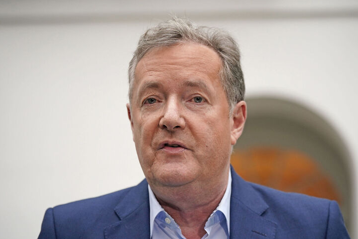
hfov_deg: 18.9
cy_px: 125
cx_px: 199
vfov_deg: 12.7
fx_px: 1074
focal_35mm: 108
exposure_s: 1/320
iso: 1250
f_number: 2.8
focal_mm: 97
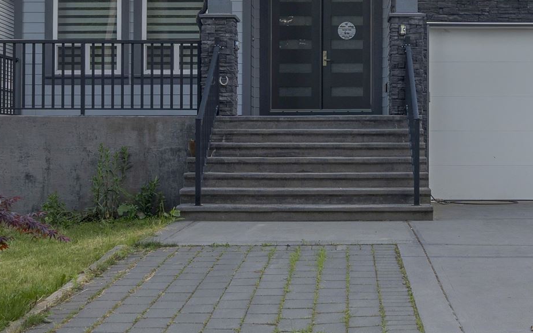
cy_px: -23
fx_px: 784
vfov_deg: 22.7
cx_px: 277
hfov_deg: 37.5
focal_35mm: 54
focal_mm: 16
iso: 100
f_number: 4
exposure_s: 1/125
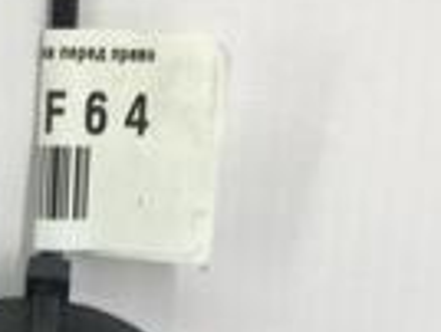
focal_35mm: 138
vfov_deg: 10.1
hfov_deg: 13.8
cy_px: 634
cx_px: -102
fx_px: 1761
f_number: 2.2
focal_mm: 4.15
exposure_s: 1/50
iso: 32
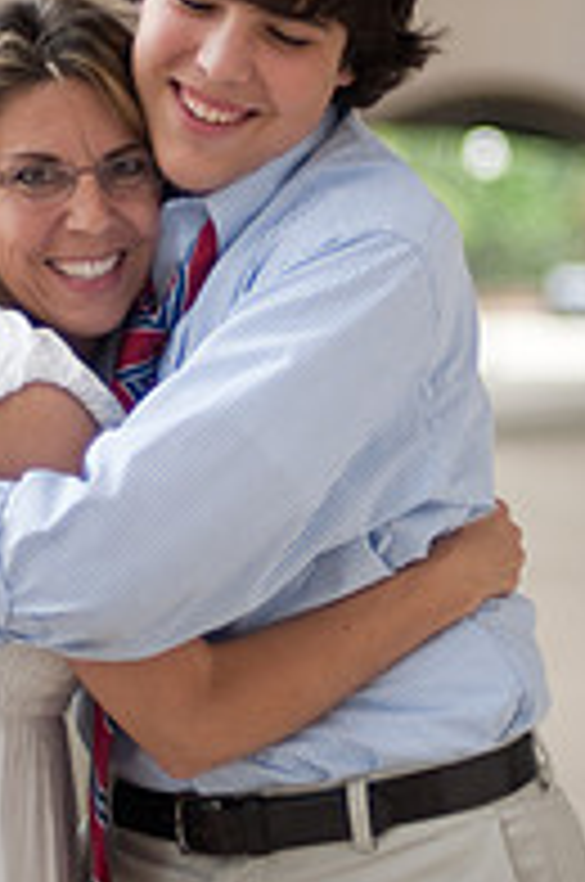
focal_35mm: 115
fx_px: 2813
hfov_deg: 11.9
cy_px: 315
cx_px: 200
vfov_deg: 17.8
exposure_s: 1/1000
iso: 320
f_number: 1.4
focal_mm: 50
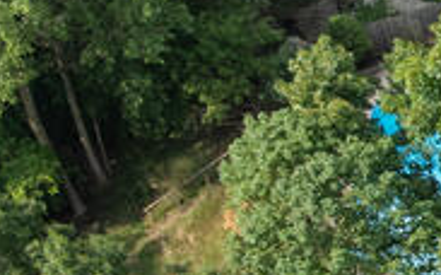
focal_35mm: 167
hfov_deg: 9.9
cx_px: 1263
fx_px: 2005
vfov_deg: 7.7
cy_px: 450
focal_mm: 12.29
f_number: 2.8
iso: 140
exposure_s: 1/1000
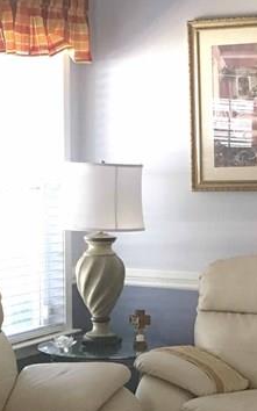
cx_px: 179
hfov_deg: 14.6
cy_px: 352
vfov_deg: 22.8
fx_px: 998
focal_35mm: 89
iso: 80
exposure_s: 1/30
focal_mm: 4.15
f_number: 2.2
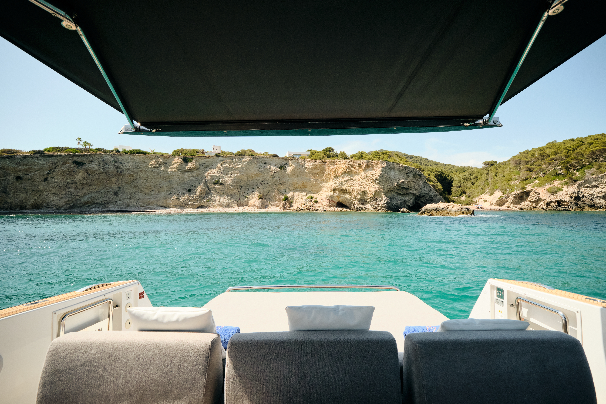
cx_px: 303
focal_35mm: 16
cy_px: 202
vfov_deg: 73.7
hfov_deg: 96.7
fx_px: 269
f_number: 5
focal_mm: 10.6
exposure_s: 1/3200
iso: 800
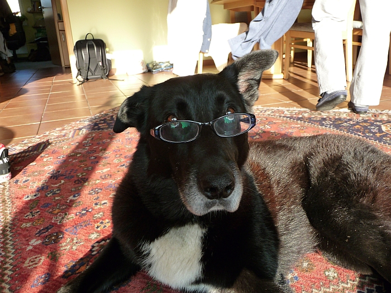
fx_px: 339
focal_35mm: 30
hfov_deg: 60.0
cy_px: 146
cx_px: 196
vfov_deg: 46.8
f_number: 3.4
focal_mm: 5
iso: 160
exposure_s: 1/125
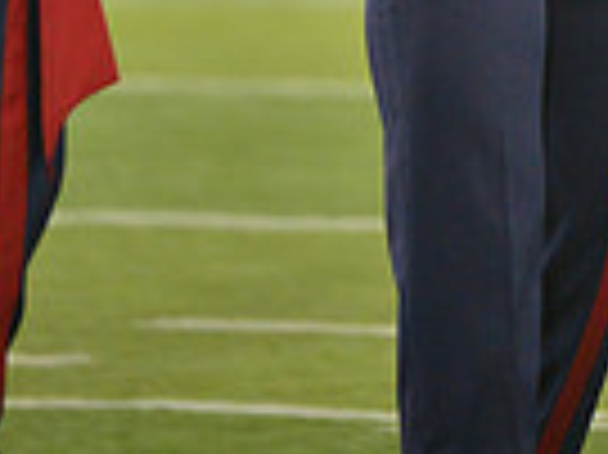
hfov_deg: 1.5
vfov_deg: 1.2
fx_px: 22532
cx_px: 583
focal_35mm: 1284
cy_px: -548
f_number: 5.6
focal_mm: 400
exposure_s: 1/400
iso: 2000
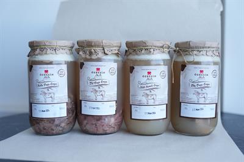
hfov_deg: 48.5
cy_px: 81
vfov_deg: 33.3
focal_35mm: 40
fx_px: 271
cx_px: 122
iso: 160
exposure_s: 1/100
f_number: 2.8
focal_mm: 40
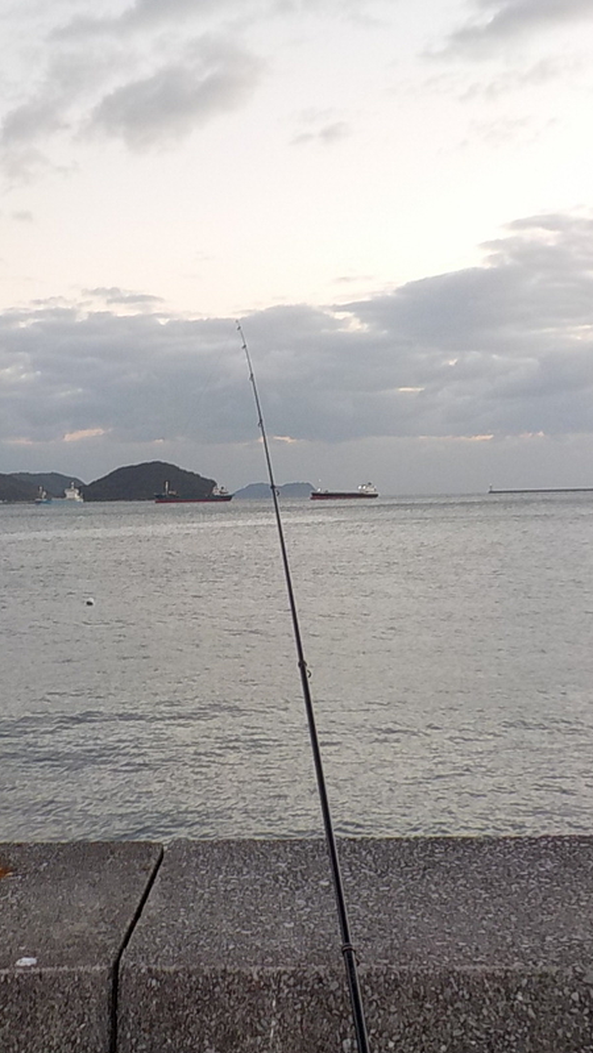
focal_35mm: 49
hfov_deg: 24.4
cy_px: 526
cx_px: 228
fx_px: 1370
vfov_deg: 42.1
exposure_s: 1/30
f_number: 3.3
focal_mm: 4.1
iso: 140
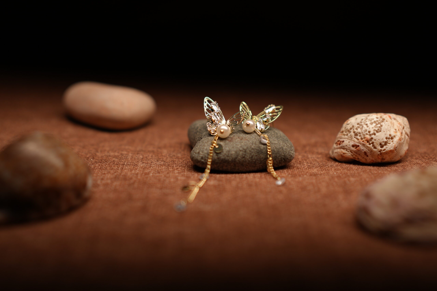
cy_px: 146
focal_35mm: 52
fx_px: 631
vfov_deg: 26.0
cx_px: 218
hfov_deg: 38.2
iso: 100
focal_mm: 35
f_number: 1.8
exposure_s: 1/200
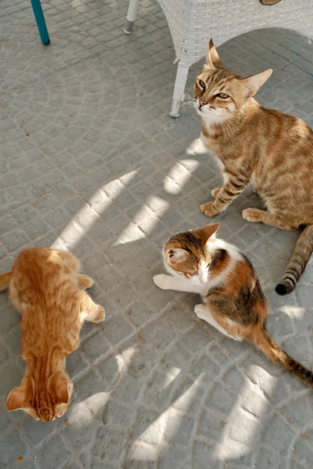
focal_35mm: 29
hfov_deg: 45.0
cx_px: 156
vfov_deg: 63.7
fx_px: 378
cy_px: 234
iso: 160
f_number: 5.6
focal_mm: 19.6
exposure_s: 1/125
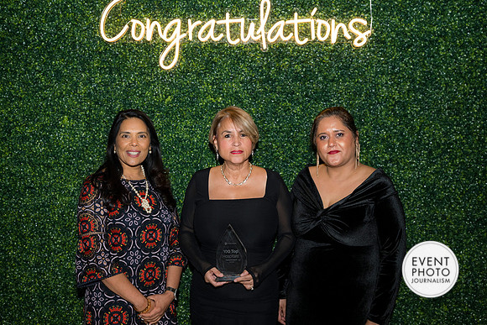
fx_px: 595
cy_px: 162
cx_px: 244
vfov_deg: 30.5
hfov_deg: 44.5
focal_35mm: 44
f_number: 5
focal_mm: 44
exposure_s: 1/160
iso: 800
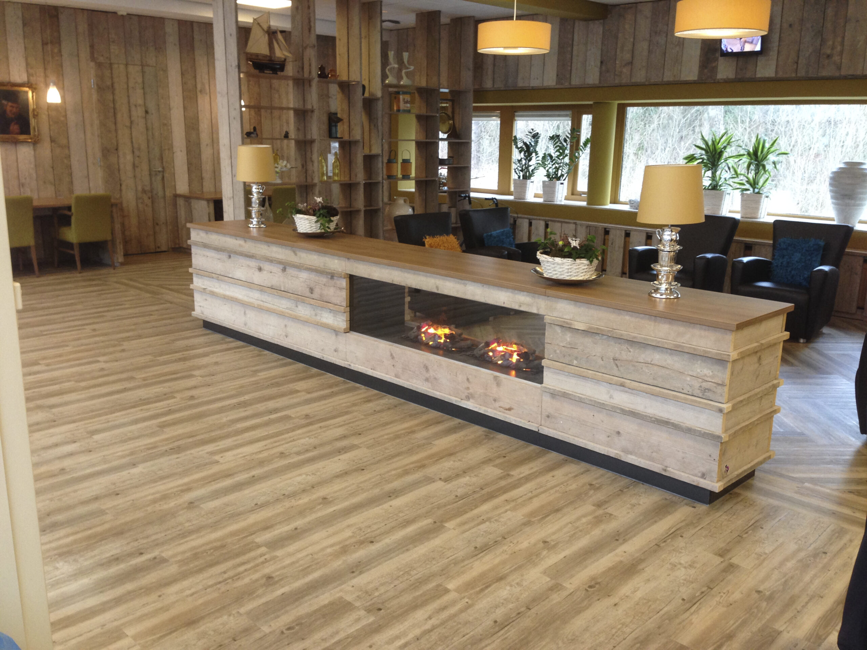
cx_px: 434
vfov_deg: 42.9
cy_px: 325
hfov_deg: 55.4
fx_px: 827
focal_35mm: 33
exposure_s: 1/20
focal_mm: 4.12
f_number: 2.4
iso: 100
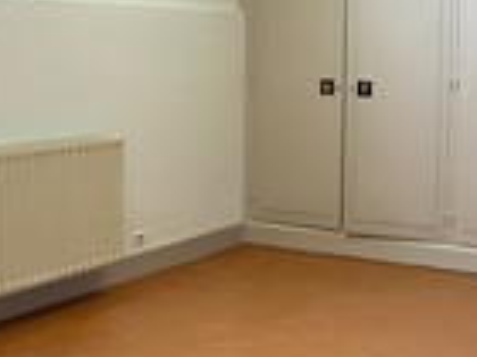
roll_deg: -1.3
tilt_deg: -5.5
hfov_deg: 28.2
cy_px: 114
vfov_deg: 22.5
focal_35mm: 65
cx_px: 467
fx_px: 896
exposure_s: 1/50
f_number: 1.8
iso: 100
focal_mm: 4.25
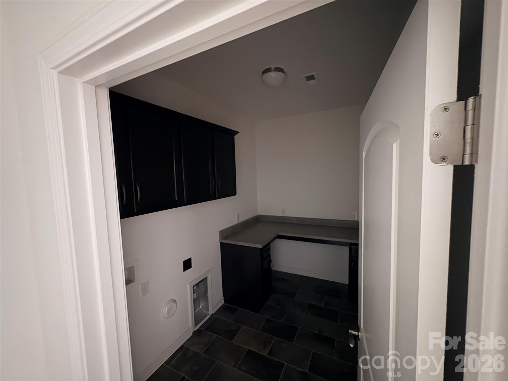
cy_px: 190
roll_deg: +2.1
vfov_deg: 85.7
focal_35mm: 14
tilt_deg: -3.3
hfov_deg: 102.1
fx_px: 205
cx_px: 254
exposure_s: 1/8
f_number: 2.2
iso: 500
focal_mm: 2.22
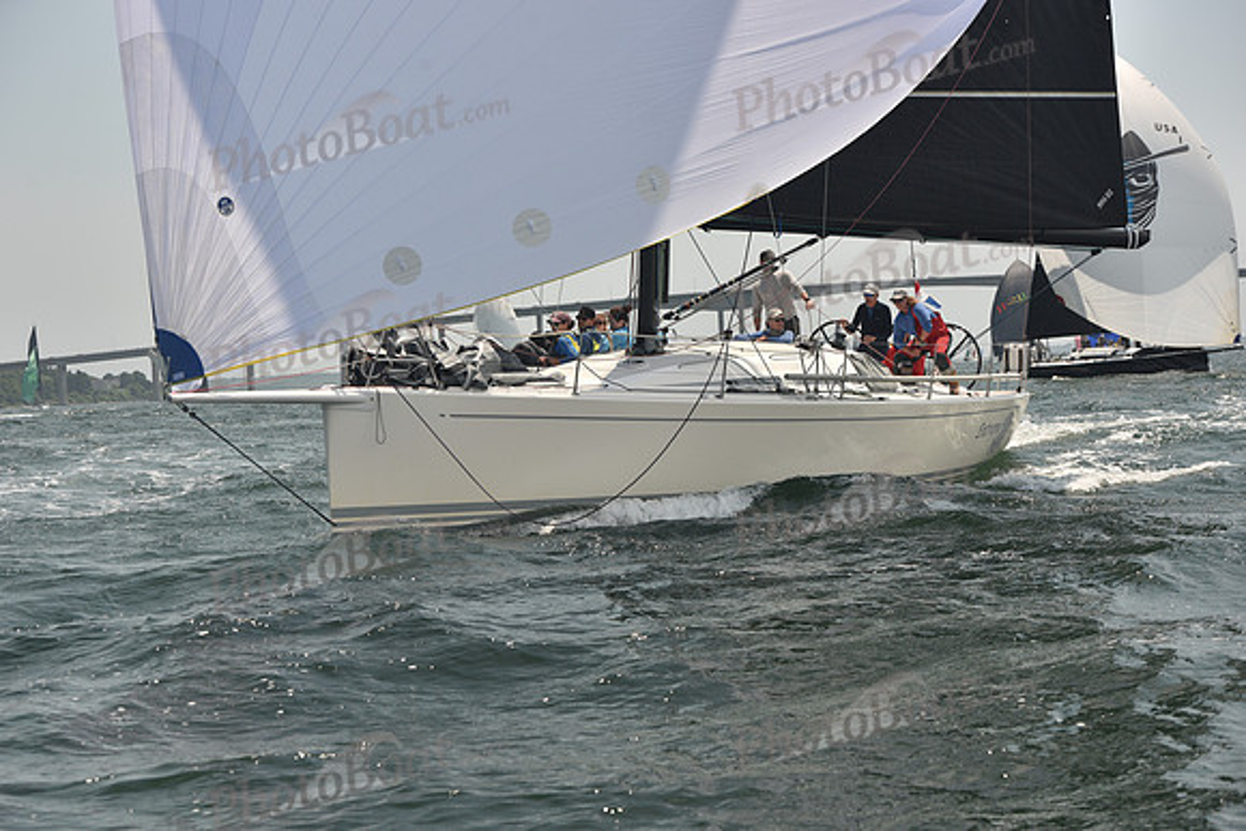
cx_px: 623
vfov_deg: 19.5
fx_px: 2423
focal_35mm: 70
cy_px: 416
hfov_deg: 28.8
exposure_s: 1/640
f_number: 6.3
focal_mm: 70
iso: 250
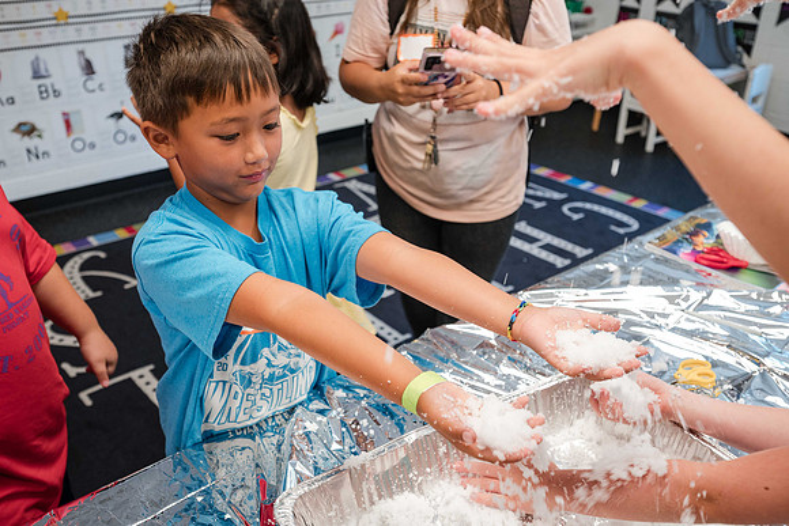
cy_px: 264
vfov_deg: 41.9
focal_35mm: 31
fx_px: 688
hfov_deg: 59.6
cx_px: 387
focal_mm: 30
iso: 1800
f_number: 4
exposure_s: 1/125
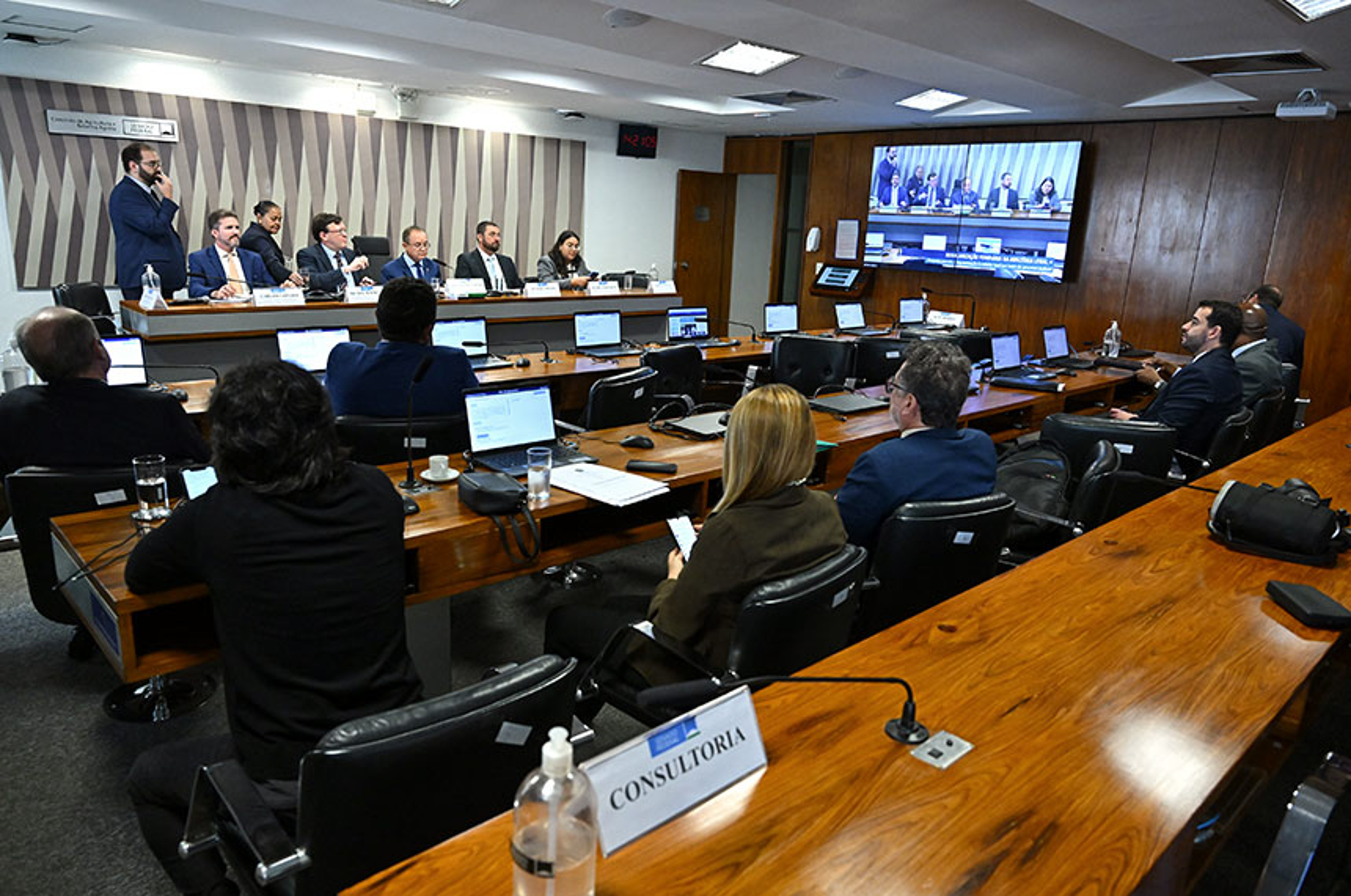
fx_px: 899
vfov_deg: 52.9
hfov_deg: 73.8
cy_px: 448
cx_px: 676
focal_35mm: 24
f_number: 5
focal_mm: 24
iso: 4000
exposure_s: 1/160
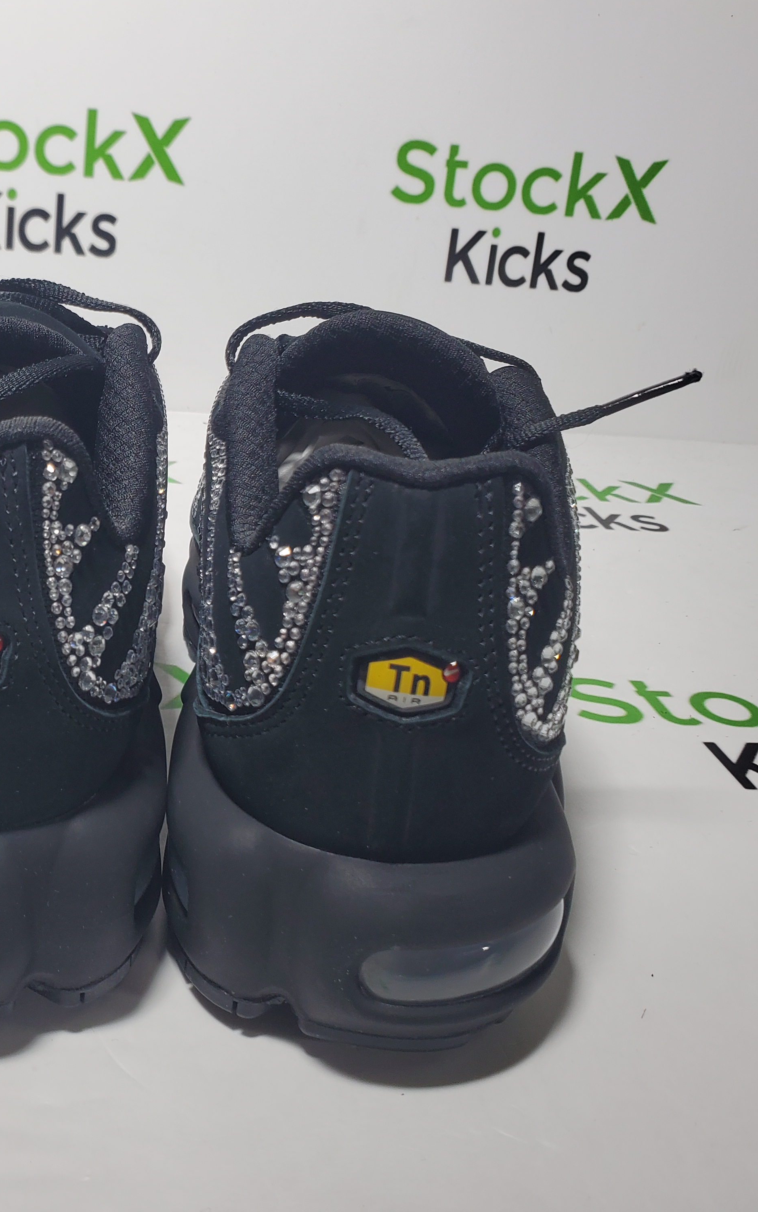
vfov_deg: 52.7
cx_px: 176
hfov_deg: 33.6
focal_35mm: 37
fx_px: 1223
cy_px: 609
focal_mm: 4.3
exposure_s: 1/144
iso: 50
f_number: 2.4
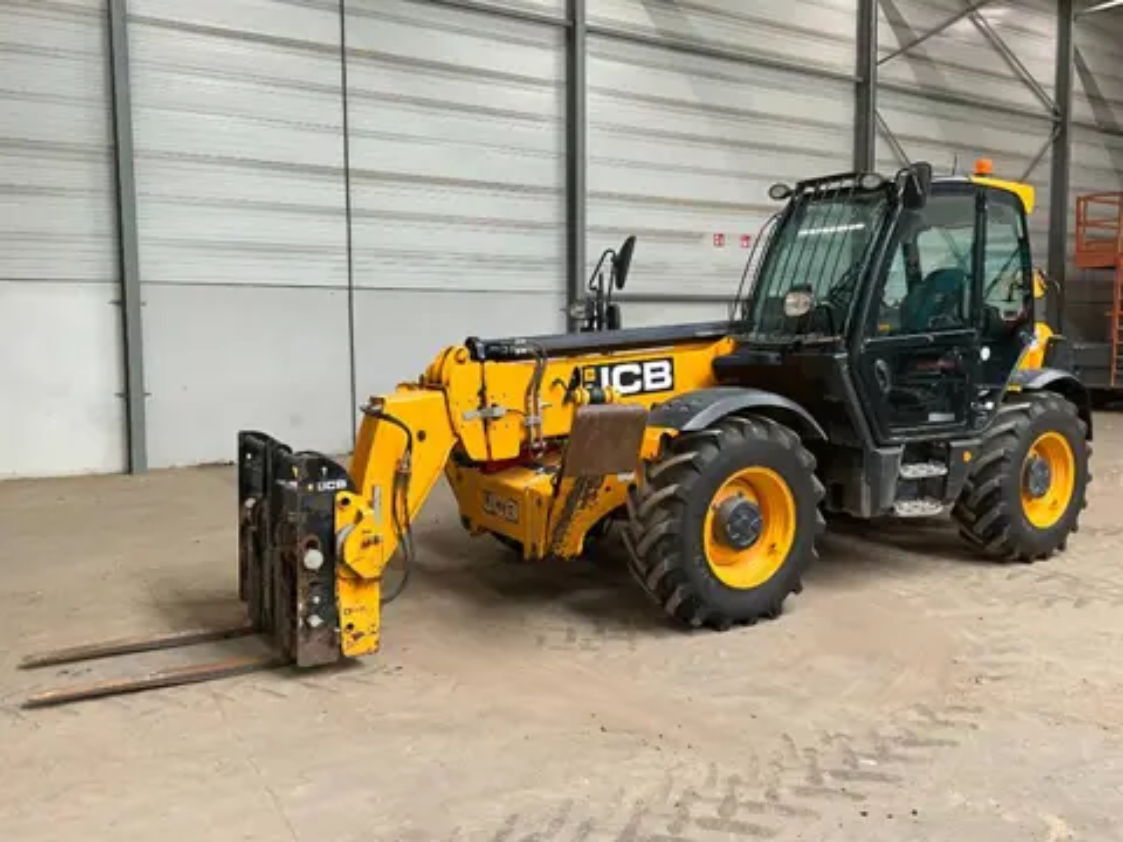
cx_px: 562
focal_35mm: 29
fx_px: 941
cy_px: 421
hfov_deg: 61.7
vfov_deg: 48.2
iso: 64
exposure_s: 1/81
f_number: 1.8
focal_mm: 3
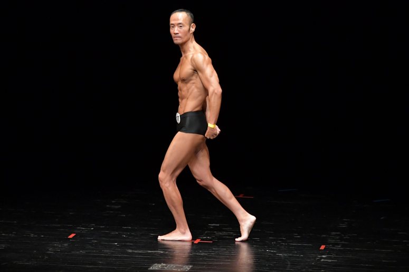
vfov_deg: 4.6
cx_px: 204
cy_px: 136
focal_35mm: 300
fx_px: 3407
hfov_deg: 6.9
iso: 4000
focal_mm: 200
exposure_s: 1/400
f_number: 5.6
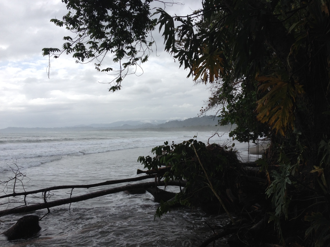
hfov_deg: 52.6
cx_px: 165
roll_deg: +0.2
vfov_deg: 40.7
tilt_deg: -2.8
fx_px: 334
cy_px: 124
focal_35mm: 35
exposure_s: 1/1727
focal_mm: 4.28
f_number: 2.4
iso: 50
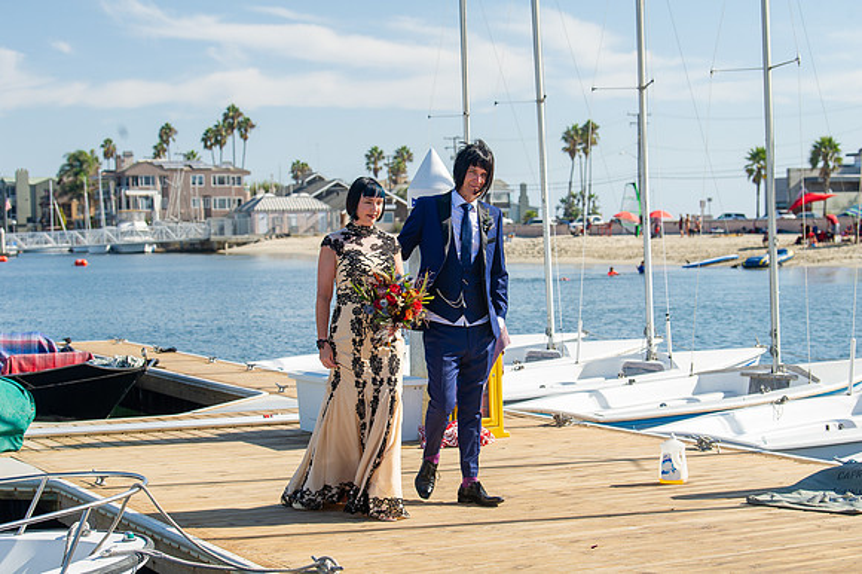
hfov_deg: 28.1
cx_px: 431
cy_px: 287
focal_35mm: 72
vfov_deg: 18.9
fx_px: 1723
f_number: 5.6
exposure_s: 1/250
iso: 200
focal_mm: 72
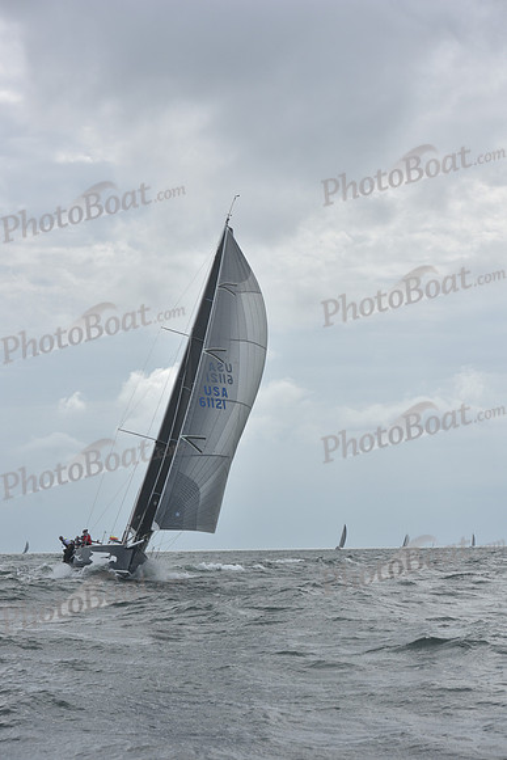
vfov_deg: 24.8
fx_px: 1731
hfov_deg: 16.7
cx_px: 254
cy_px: 380
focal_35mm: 82
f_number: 6.3
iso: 200
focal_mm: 82
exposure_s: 1/1250
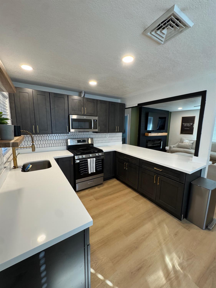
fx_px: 116
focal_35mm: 14
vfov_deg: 102.1
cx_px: 108
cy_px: 144
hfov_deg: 85.7
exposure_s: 1/60
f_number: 2.2
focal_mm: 2.22
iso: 200
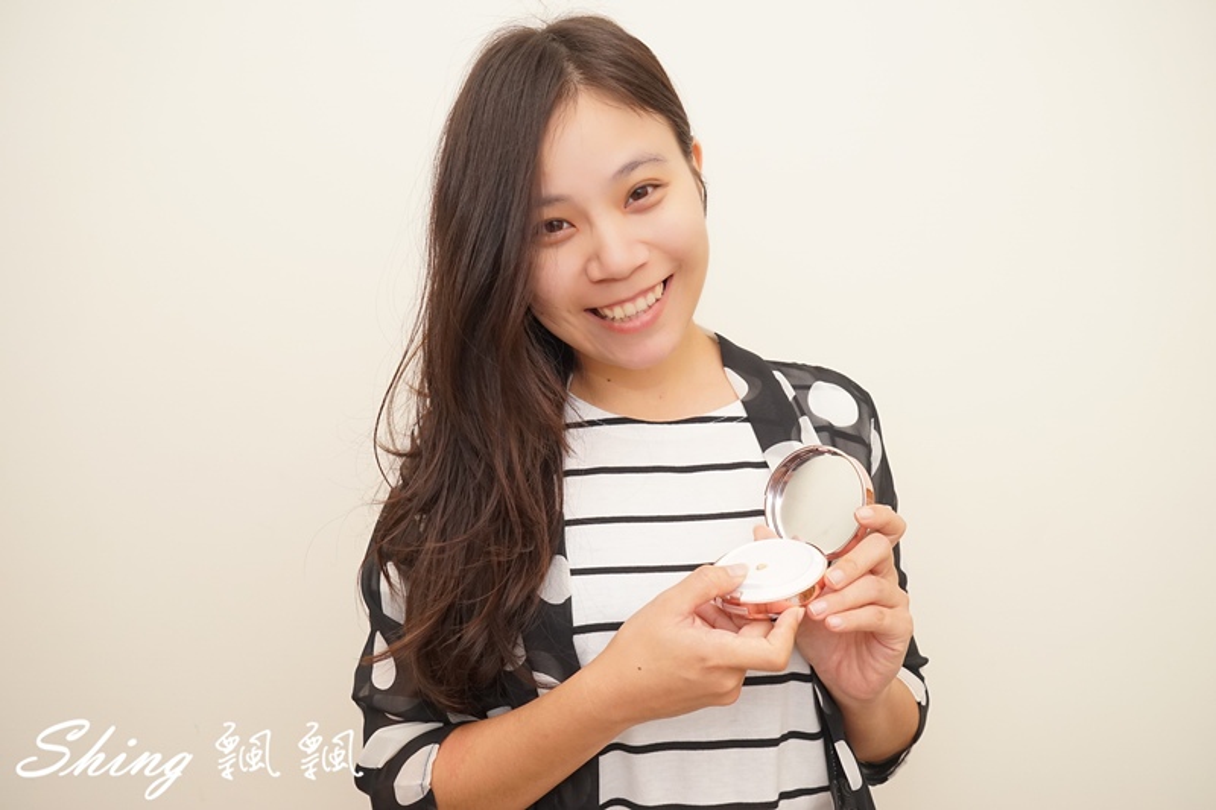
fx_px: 1114
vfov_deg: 40.0
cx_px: 608
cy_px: 405
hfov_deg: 57.2
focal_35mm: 33
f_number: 7.1
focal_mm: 33
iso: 1600
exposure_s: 1/60
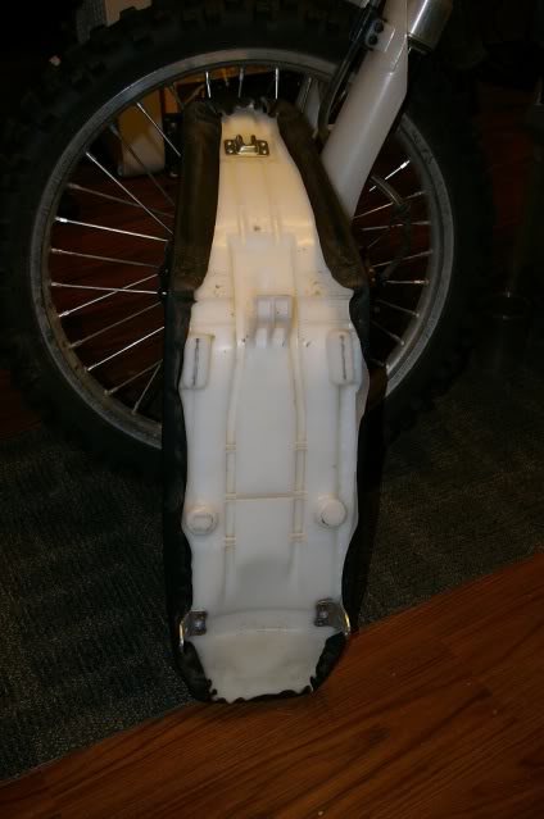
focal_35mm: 39
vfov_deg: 49.6
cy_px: 410
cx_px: 272
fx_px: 887
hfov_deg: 34.1
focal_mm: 26
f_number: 4.5
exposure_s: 1/45
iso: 400
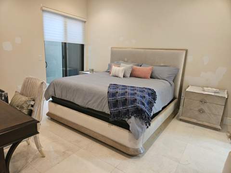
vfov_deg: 58.8
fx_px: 153
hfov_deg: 74.0
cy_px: 86
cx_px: 116
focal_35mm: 23
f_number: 1.8
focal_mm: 5.4
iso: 640
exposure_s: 1/120
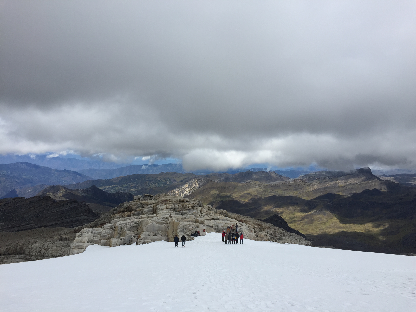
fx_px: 349
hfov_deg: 61.7
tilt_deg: -1.2
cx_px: 208
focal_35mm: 29
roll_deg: -2.3
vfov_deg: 48.2
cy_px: 156
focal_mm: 4.15
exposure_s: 1/3300
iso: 32
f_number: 2.2
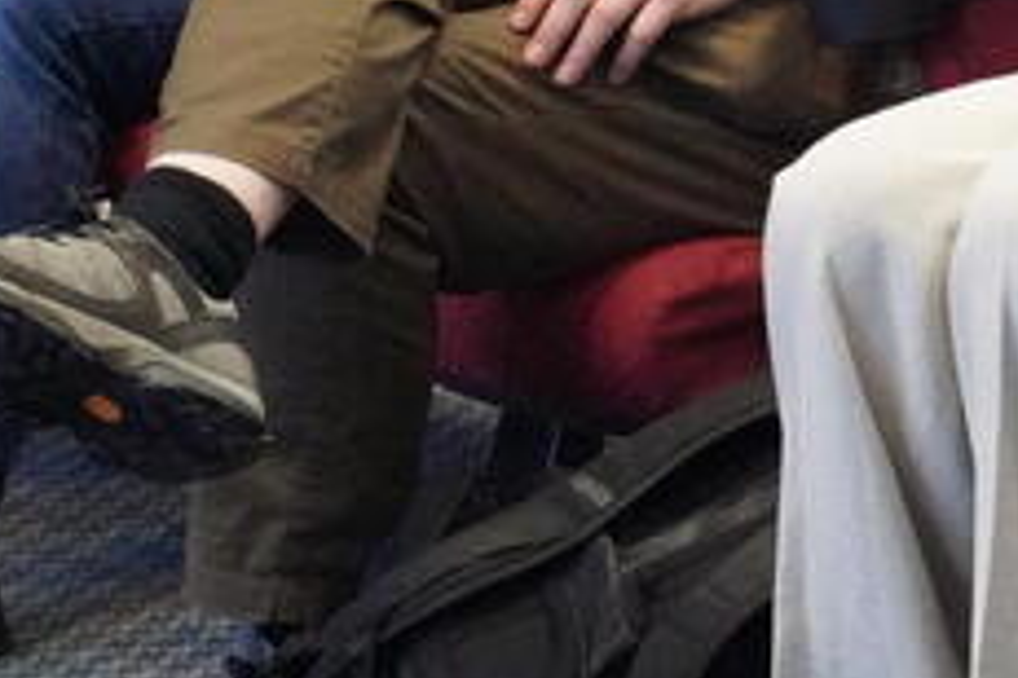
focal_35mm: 208
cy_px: -178
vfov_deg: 6.6
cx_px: 886
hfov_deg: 9.9
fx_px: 5881
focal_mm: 50
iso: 16000
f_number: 6.3
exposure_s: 1/250
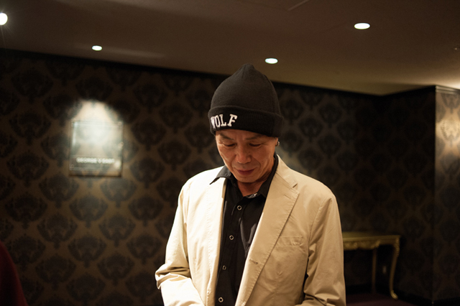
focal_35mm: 35
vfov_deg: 37.8
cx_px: 230
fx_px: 447
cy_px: 153
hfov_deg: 54.5
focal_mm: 35
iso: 2000
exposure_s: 1/100
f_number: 2.8
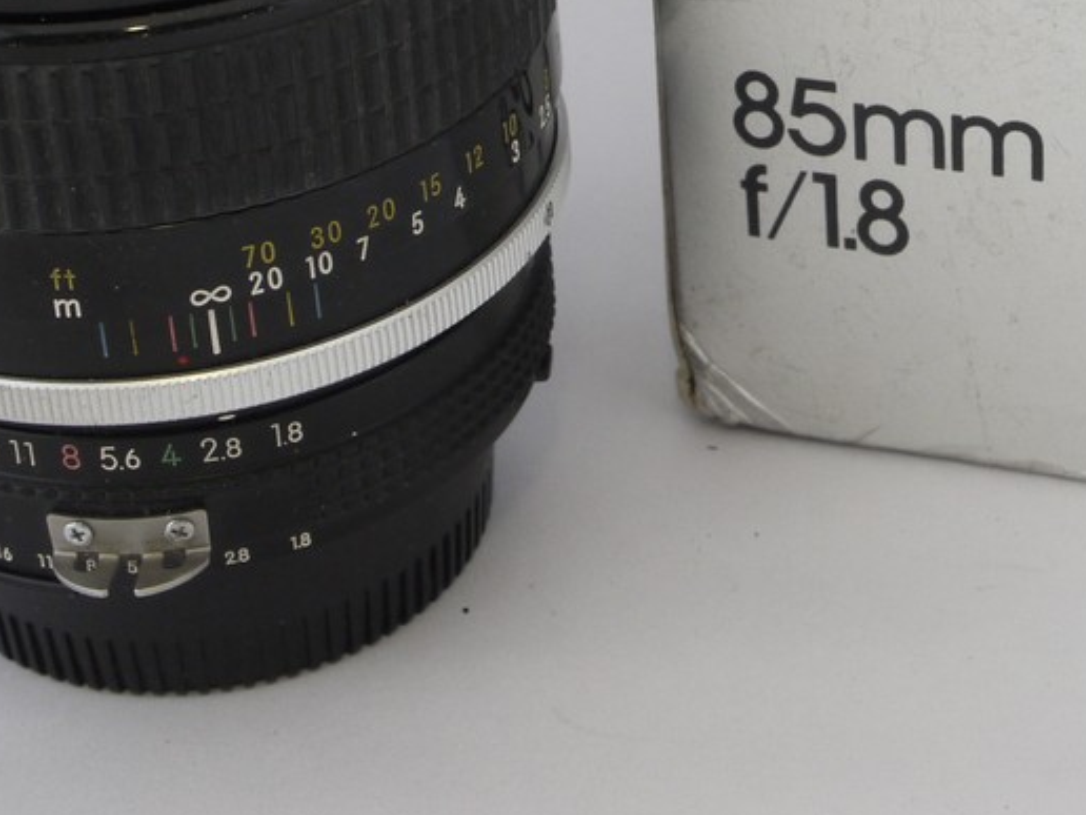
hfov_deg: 16.1
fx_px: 3796
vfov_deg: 12.0
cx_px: 897
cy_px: -112
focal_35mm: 121
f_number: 10
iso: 400
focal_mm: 26
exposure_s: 1/13
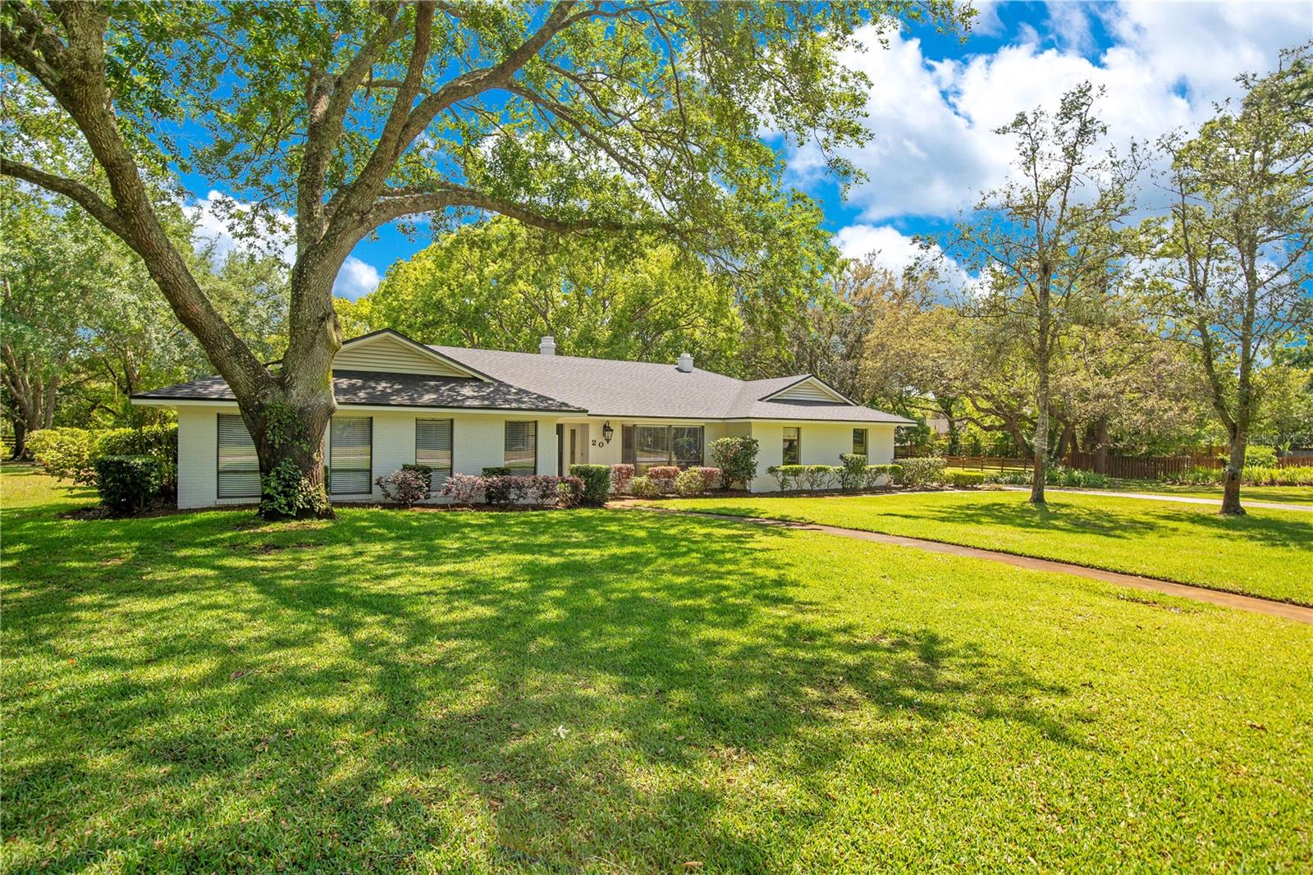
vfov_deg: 73.7
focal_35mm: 16
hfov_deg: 96.7
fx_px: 583
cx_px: 656
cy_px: 438
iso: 100
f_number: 6.3
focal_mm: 16
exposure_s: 1/100
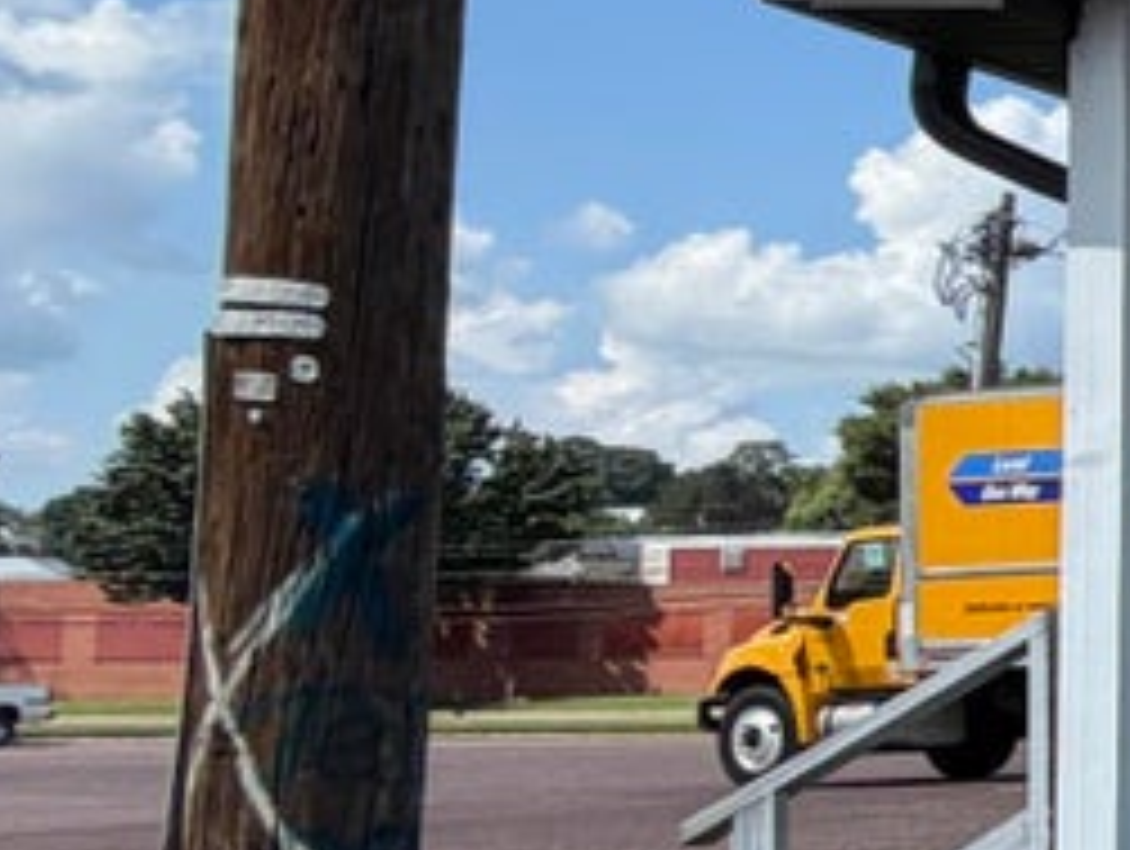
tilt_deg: +3.3
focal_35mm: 76
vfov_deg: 19.4
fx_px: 2484
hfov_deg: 14.3
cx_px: 2834
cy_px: 522
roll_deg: +1.0
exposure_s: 1/820
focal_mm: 2.22
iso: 20
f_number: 2.2
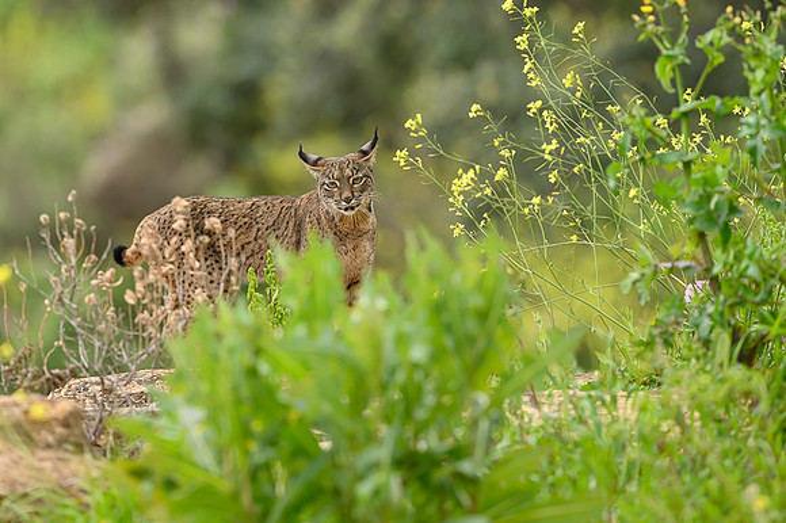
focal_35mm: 489
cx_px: 353
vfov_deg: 2.8
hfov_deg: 4.2
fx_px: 10662
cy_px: 204
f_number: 4
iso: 900
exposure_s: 1/2000
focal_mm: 400
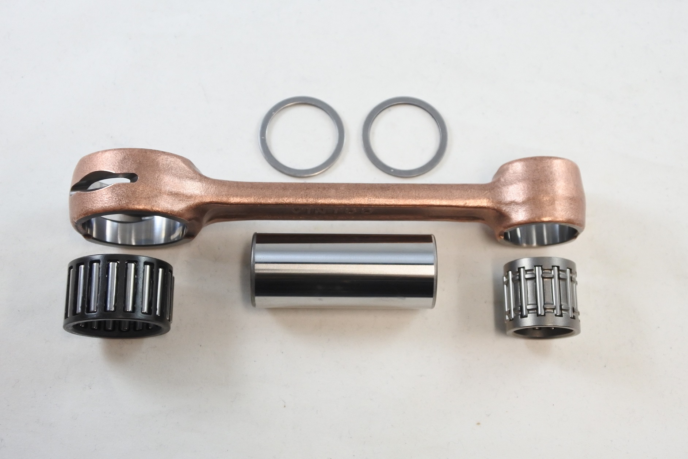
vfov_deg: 29.2
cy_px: 230
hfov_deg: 42.7
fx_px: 879
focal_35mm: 46
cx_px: 344
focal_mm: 17.2
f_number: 4.5
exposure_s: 1/125
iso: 720
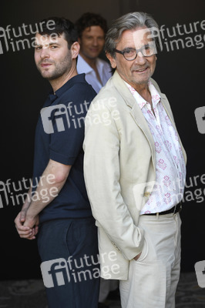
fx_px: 599
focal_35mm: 70
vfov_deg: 28.9
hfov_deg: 19.4
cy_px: 154
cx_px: 102
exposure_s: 1/320
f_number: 4.5
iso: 640
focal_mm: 70
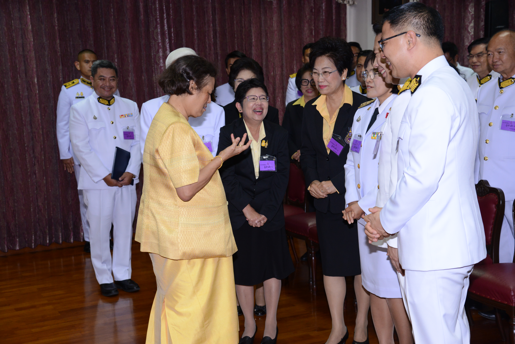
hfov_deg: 36.2
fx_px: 787
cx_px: 258
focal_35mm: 55
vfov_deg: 24.6
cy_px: 172
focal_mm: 55
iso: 1600
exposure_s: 1/125
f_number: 5.6
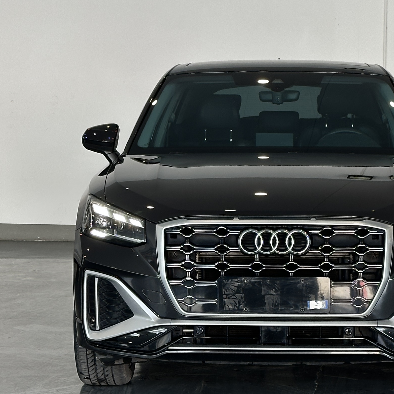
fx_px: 1004
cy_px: 212
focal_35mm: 78
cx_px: 276
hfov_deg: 22.1
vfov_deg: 22.2
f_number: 1.78
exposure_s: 1/108
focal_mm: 6.86
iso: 80
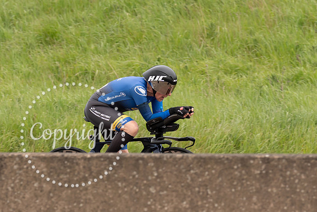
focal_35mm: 459
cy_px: 82
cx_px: 149
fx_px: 4042
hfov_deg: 4.5
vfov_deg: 3.0
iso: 250
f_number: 4
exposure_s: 1/1000
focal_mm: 162
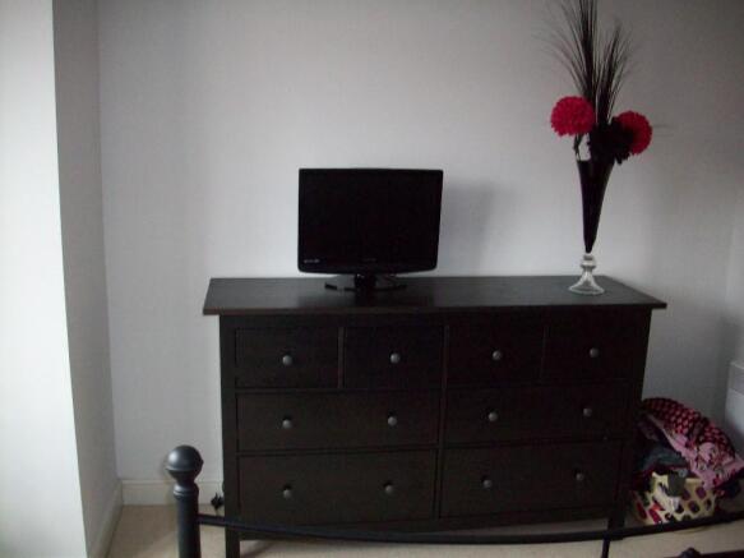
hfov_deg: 50.1
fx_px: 795
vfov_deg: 38.7
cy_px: 279
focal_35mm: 37
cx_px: 372
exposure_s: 1/45
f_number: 2.8
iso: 160
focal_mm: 6.2
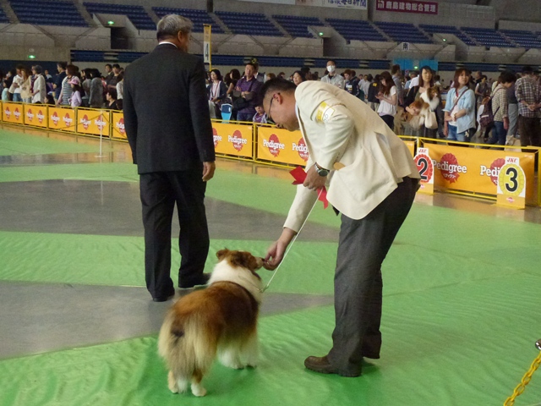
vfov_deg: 35.1
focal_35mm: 41
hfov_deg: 45.8
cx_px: 270
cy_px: 203
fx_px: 641
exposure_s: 1/250
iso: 800
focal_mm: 7.4
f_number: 3.9
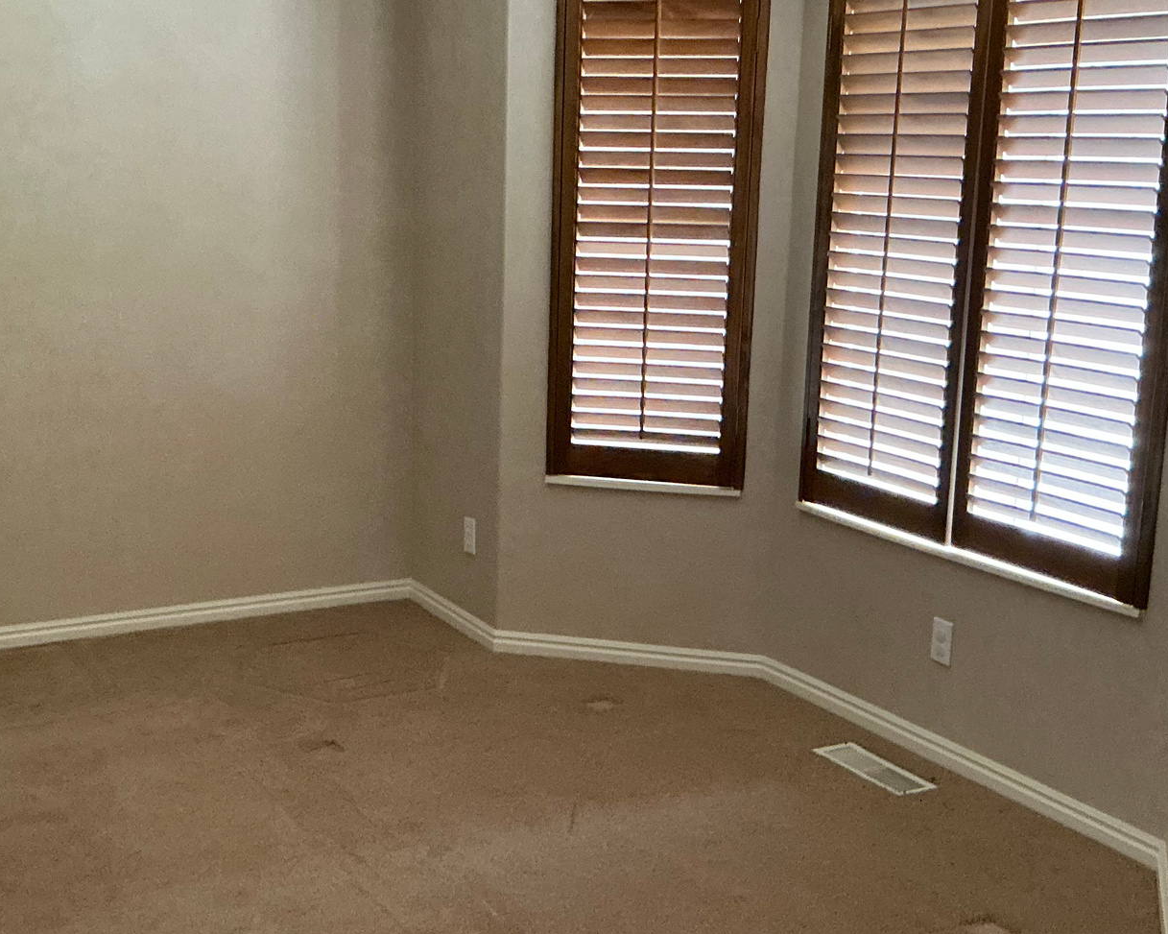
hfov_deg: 40.3
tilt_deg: -13.3
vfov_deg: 32.7
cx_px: 527
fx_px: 1590
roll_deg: -0.5
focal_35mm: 46
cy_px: 484
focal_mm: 3
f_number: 1.8
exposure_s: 1/60
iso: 250
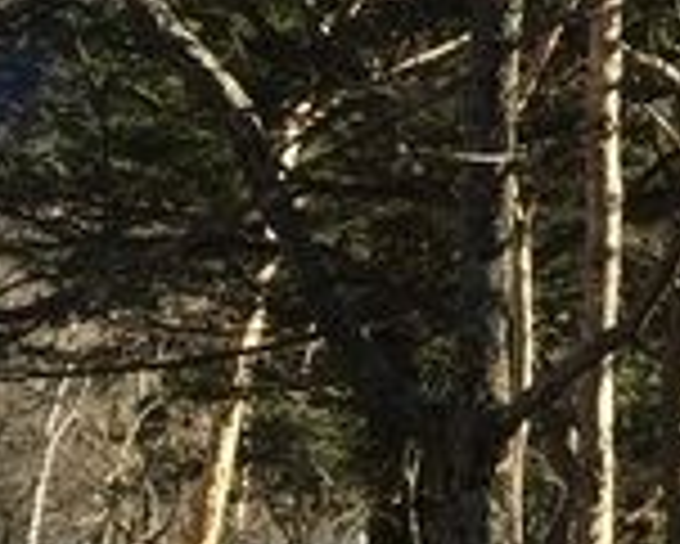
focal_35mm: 153
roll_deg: +2.5
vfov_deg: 9.9
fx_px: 3081
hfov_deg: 11.3
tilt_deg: +11.8
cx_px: 1389
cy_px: -227
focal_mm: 4.15
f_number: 2.2
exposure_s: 1/608
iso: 32
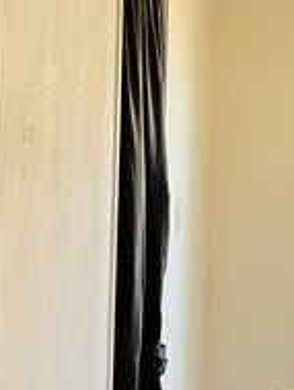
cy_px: 279
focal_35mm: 140
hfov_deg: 9.7
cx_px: 648
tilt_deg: -3.6
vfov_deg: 14.0
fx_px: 1582
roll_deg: -2.0
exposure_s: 1/120
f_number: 1.5
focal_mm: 5.7
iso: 80
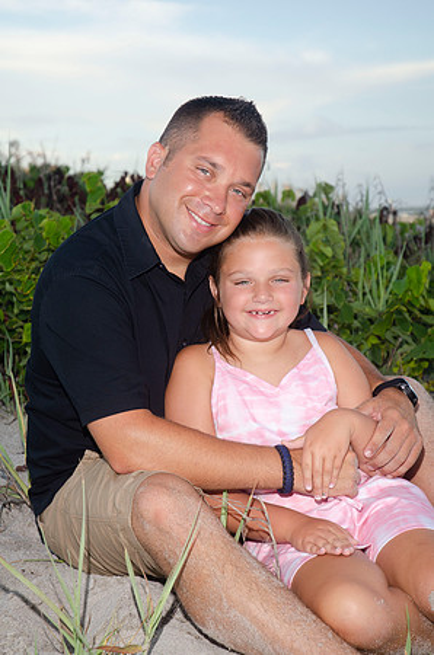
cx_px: 217
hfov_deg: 17.4
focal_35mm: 78
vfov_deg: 26.0
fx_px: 1417
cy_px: 328
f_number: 5.6
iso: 100
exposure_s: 1/250
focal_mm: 52
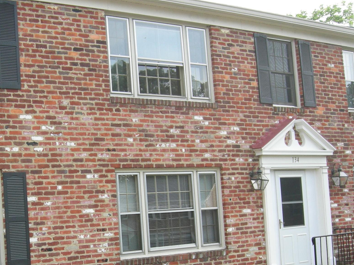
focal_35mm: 60
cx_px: 77
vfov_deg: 24.3
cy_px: 183
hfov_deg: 31.5
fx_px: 614
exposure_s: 1/129
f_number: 4.3
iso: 64
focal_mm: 7.5
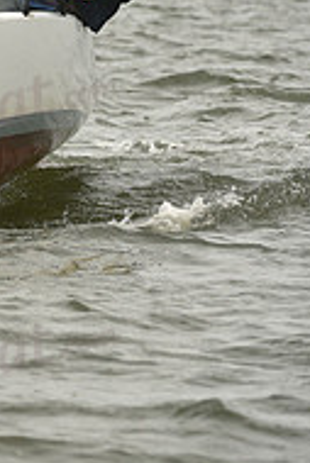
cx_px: -351
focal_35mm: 610
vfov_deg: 3.4
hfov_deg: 2.2
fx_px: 7864
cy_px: 30
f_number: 5.6
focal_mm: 200
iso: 320
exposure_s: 1/1600
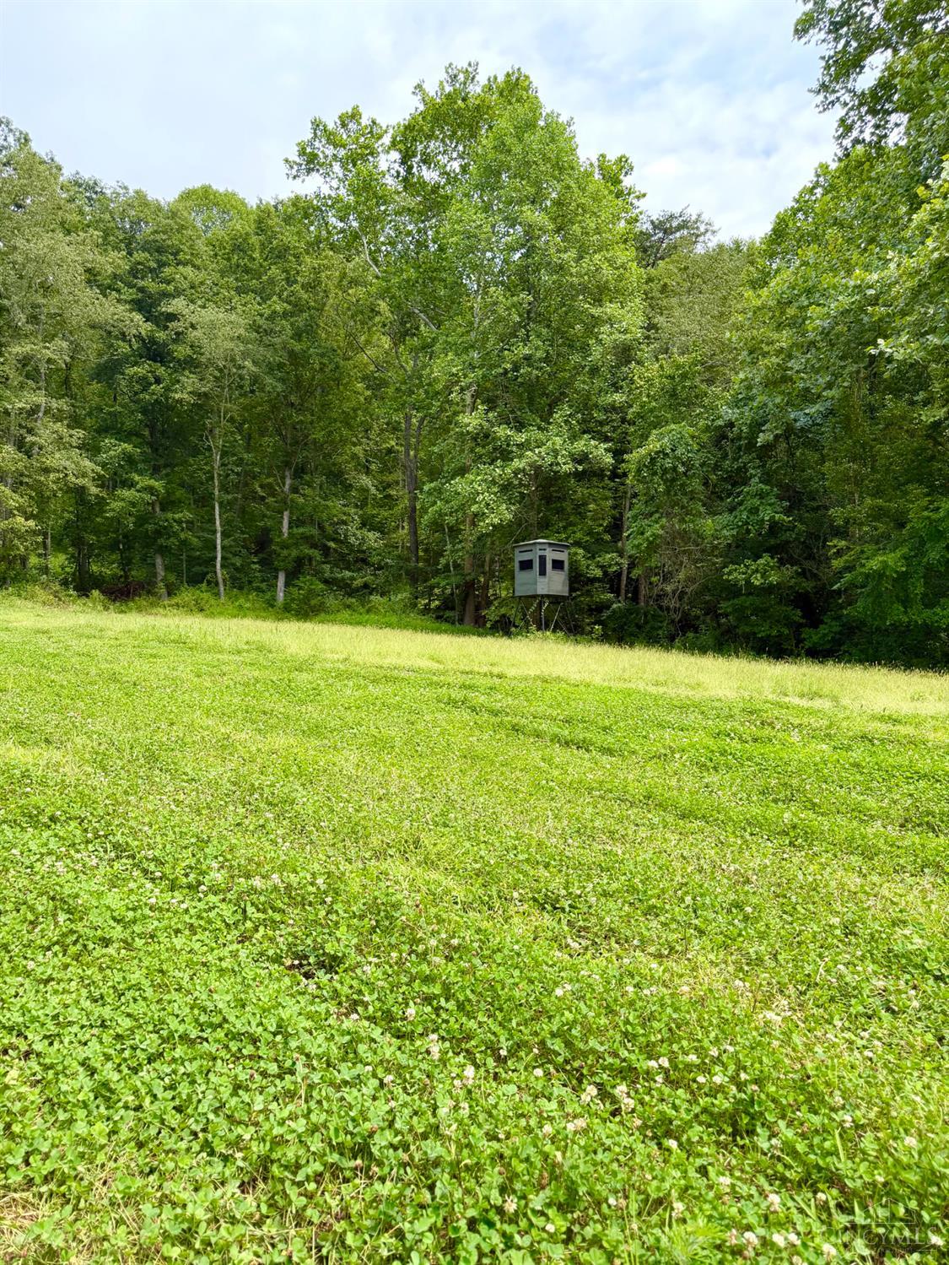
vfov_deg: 71.6
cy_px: 632
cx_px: 474
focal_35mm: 24
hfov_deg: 56.8
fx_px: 877
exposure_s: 1/1812
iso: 100
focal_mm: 6.76
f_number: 1.78
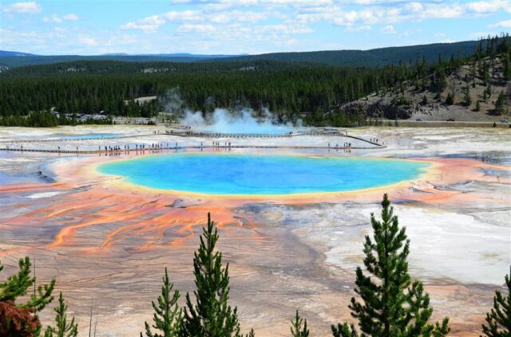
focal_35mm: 52
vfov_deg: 25.6
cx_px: 256
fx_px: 743
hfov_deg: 37.9
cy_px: 168
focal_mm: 35
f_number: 9
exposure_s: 1/500
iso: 200
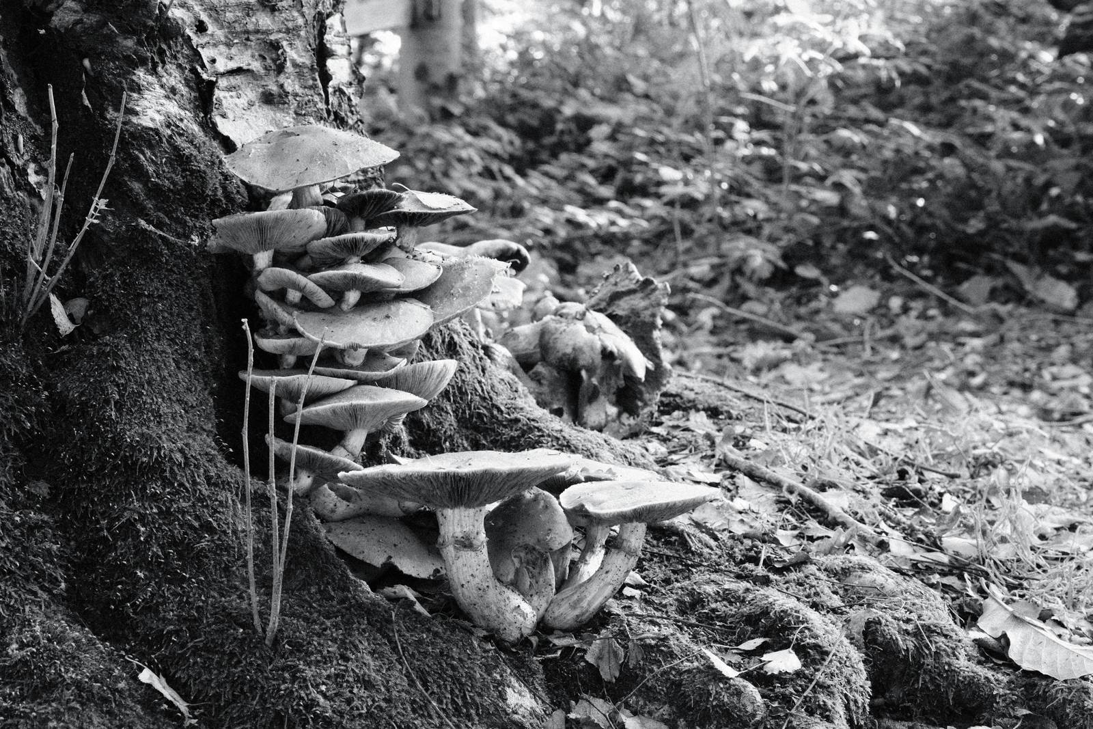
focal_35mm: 64
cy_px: 364
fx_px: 1943
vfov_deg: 21.2
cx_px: 546
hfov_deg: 31.4
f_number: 8
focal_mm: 42.9
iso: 4000
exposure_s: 1/125
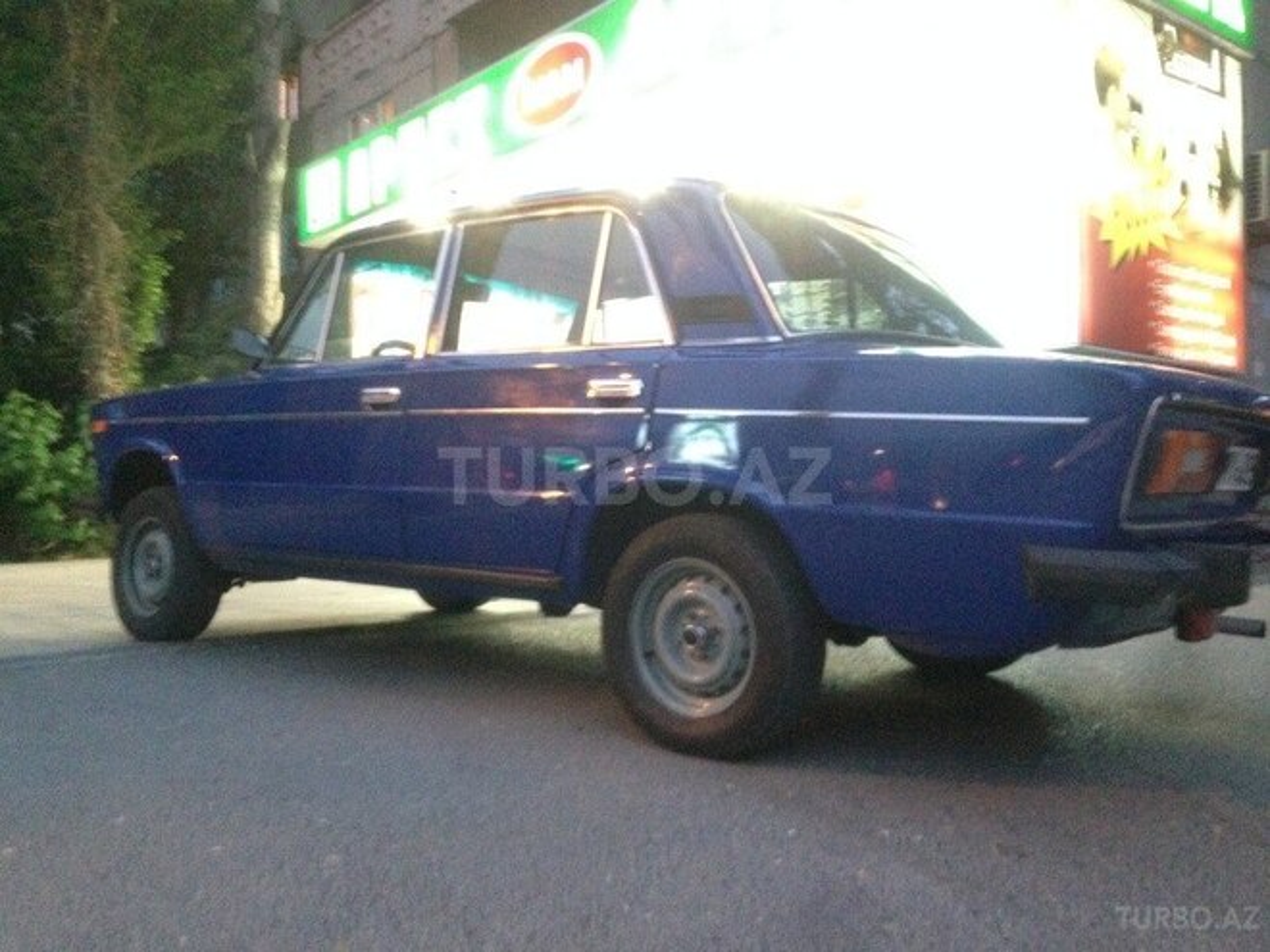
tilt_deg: +3.2
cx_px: 635
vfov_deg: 42.9
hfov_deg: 55.4
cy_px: 476
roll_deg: -0.7
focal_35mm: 33
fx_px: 1211
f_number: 2.4
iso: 640
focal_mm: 4.12
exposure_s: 1/15
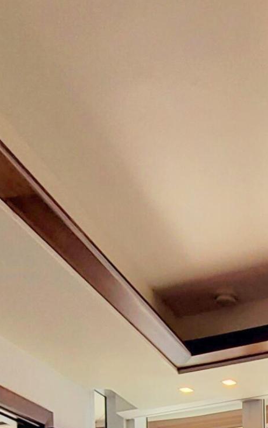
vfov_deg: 28.0
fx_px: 631
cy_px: 609
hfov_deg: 21.5
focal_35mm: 54
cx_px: 353
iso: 50
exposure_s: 1/147
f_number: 2.2
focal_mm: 2.2
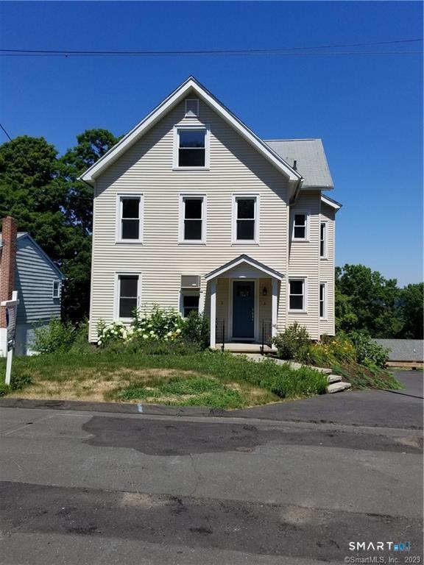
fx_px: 425
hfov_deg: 53.1
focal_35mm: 26
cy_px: 282
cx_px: 212
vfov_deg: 67.3
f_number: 1.7
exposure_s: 1/3544
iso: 50
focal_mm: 4.25
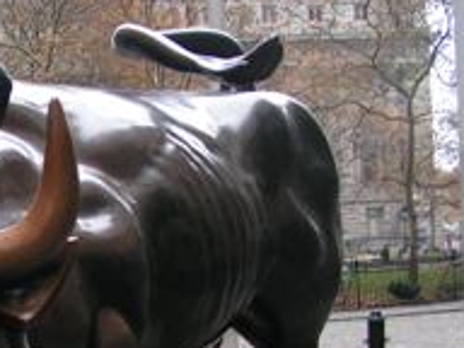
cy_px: 276
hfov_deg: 23.7
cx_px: 5
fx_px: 1059
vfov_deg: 18.5
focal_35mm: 79
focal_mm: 5.8
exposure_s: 1/40
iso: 50
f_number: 2.8
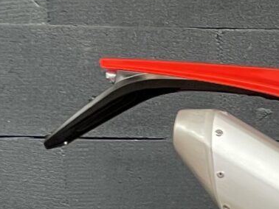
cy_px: 319
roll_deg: -1.2
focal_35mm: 176
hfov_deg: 9.4
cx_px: 760
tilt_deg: -11.4
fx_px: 1419
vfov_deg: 8.3
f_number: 1.6
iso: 80
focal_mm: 4.2
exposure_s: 1/50
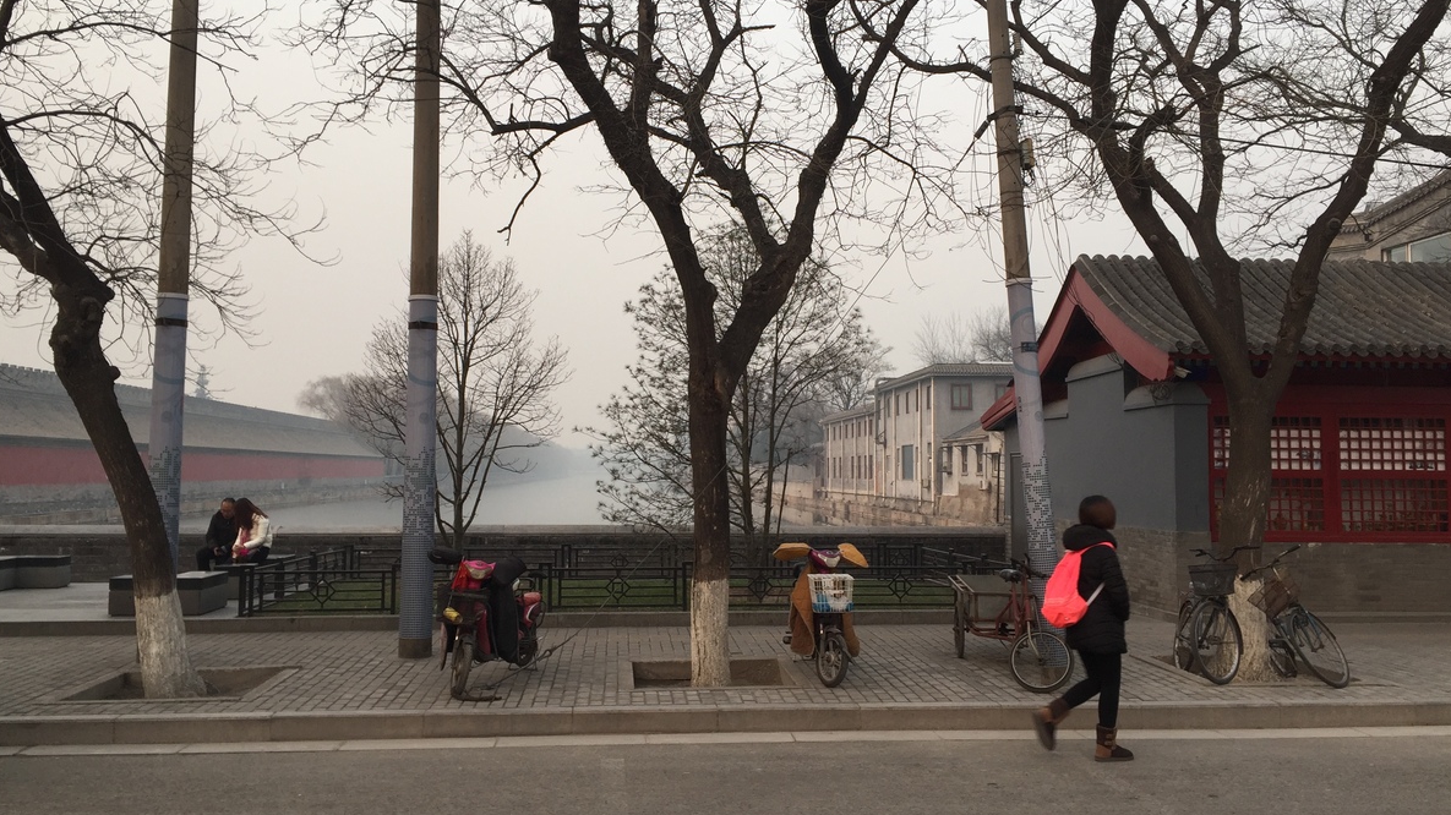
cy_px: 403
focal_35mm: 32
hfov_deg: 61.0
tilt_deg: +4.7
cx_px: 724
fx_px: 1231
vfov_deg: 36.7
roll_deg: +0.0
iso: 32
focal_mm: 4.15
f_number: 2.2
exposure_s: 1/100
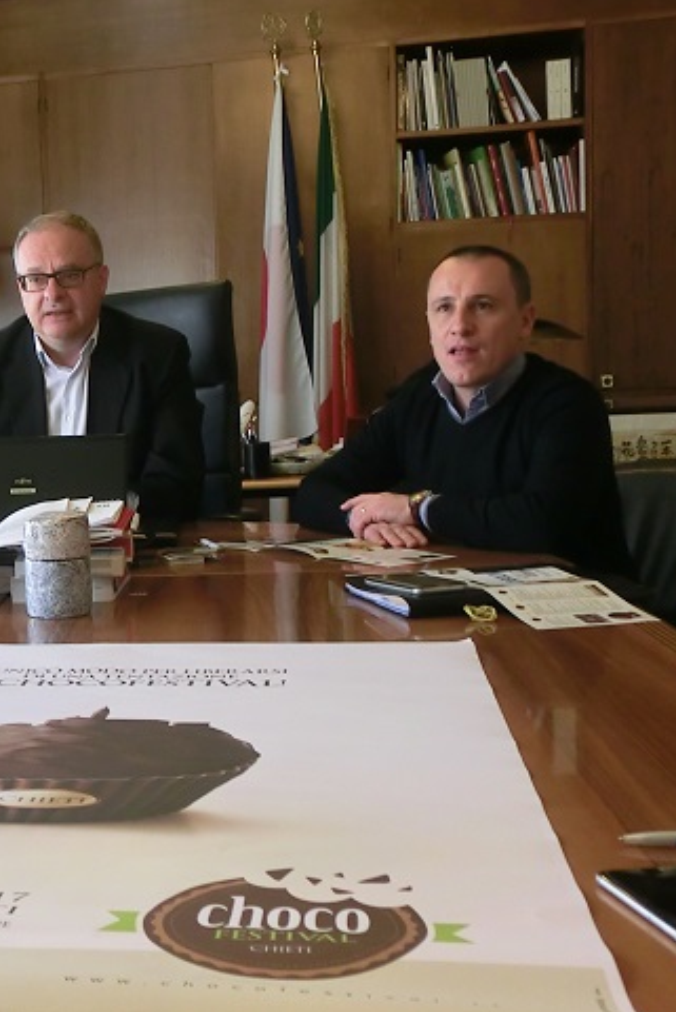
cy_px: 508
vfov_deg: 33.9
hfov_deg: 22.3
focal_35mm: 59
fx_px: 1661
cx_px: 36
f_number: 4
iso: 200
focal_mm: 7.38
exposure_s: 1/60
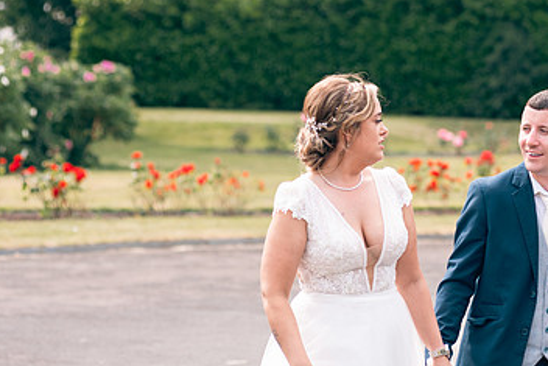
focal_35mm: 173
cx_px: 420
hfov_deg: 11.8
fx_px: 2634
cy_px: 197
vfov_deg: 7.9
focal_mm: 105
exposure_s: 1/250
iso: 64
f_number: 3.5
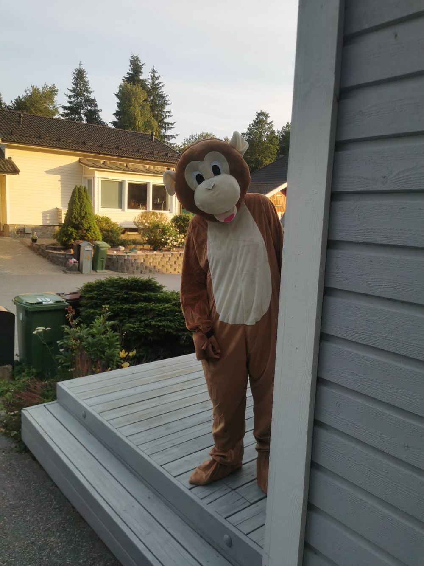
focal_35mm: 27
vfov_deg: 65.3
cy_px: 283
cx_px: 212
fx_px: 441
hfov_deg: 51.4
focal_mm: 5.56
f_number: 1.6
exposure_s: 1/910
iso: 50
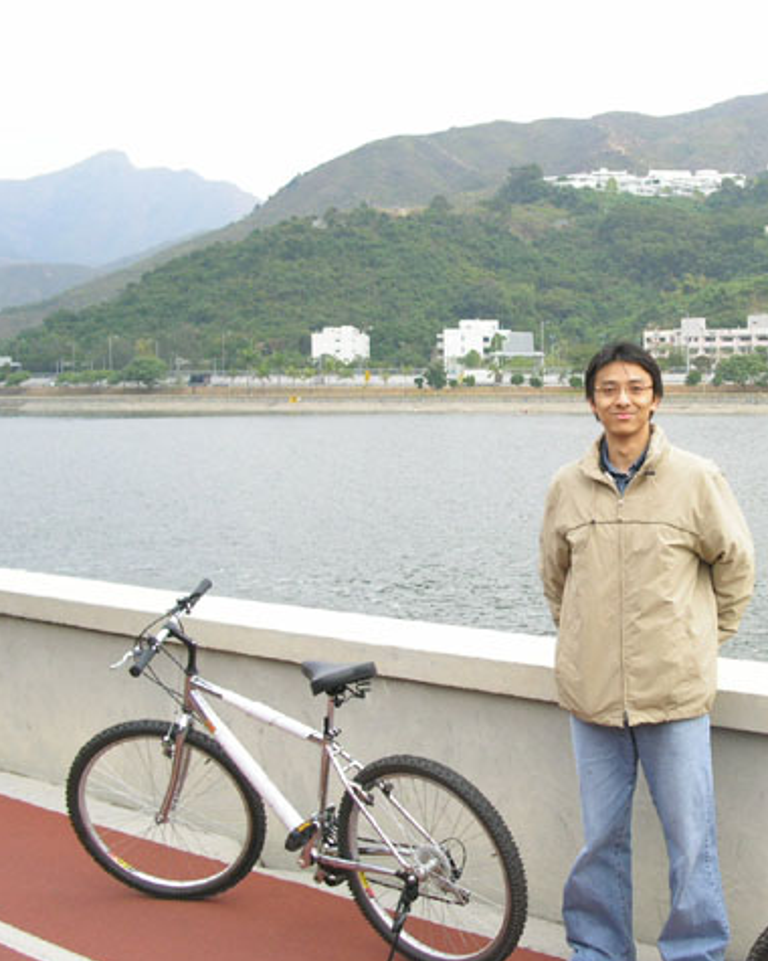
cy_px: 484
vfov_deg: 37.3
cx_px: 592
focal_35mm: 50
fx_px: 1421
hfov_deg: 29.7
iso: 100
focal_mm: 7.8
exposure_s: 1/350
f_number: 2.8
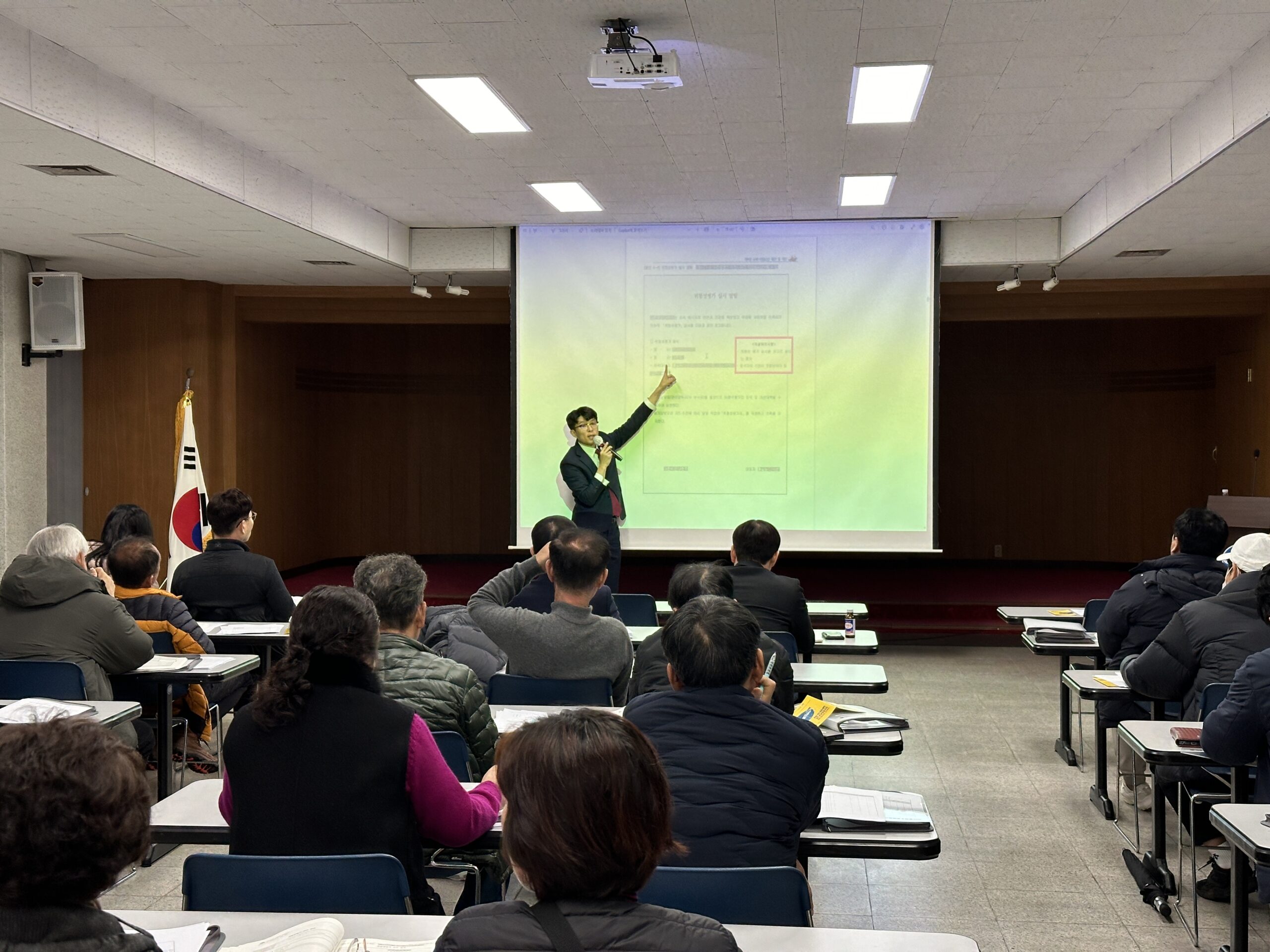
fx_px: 1761
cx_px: 635
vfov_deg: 30.3
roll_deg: +0.1
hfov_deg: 39.7
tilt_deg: -2.0
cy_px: 476
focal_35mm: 48
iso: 100
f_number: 1.78
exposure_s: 1/120
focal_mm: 6.86
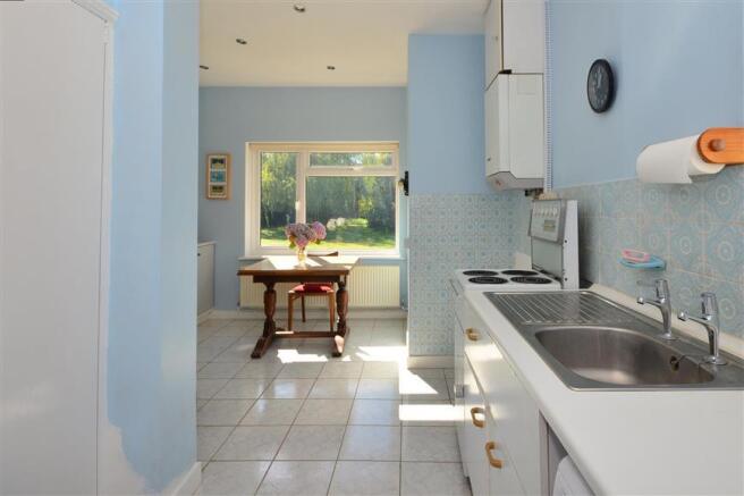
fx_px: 310
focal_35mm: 15
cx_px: 372
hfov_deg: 100.4
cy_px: 248
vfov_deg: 77.3
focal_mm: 10
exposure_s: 1/200
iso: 400
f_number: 10
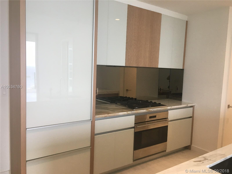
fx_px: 194
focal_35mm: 29
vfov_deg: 48.2
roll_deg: -1.9
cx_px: 116
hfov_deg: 61.7
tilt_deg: -5.3
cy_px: 87
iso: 40
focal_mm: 4.15
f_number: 2.2
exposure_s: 1/30
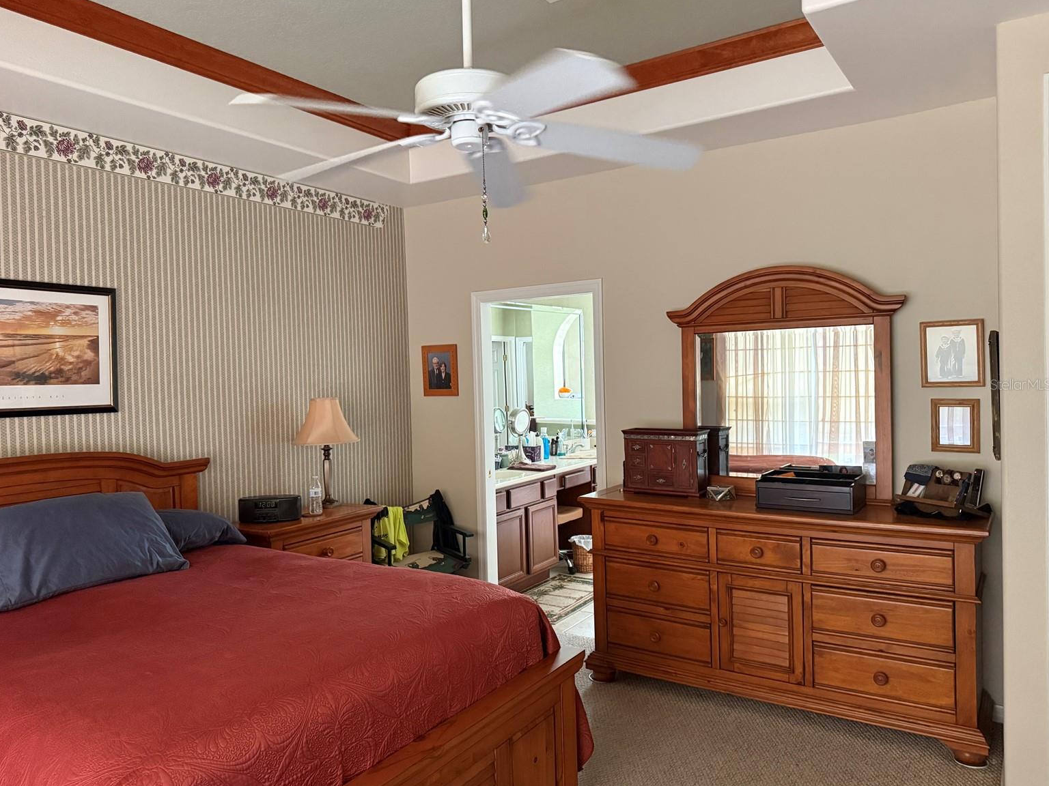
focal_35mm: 25
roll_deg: +1.0
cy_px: 384
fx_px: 758
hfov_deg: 69.4
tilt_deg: -0.4
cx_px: 508
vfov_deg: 54.9
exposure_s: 1/53
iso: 800
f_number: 1.78
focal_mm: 6.76
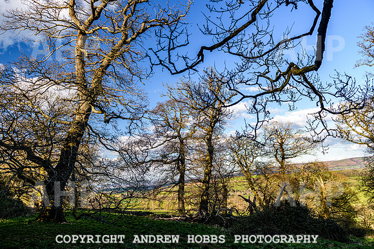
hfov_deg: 73.7
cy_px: 124
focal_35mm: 24
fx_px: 249
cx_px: 187
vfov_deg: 53.2
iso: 125
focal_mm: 24
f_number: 5
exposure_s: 1/250
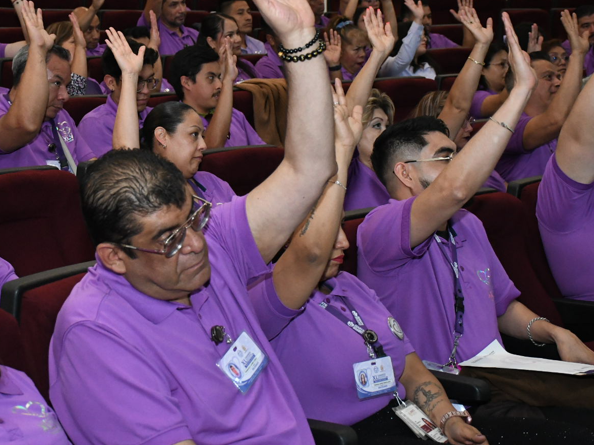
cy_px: 179
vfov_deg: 19.4
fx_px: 1304
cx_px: 201
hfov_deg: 25.5
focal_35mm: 76
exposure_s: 1/125
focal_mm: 38
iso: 5000
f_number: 5.6
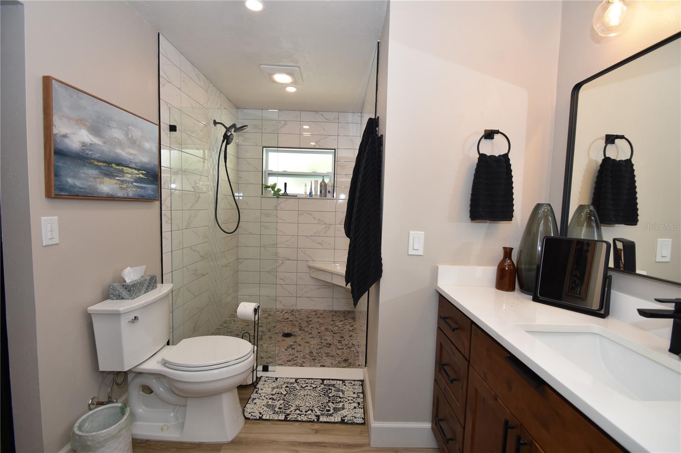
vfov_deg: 77.3
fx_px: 284
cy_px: 226
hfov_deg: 100.4
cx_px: 340
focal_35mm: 15
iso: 200
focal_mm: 10
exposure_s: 1/80
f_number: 4.5
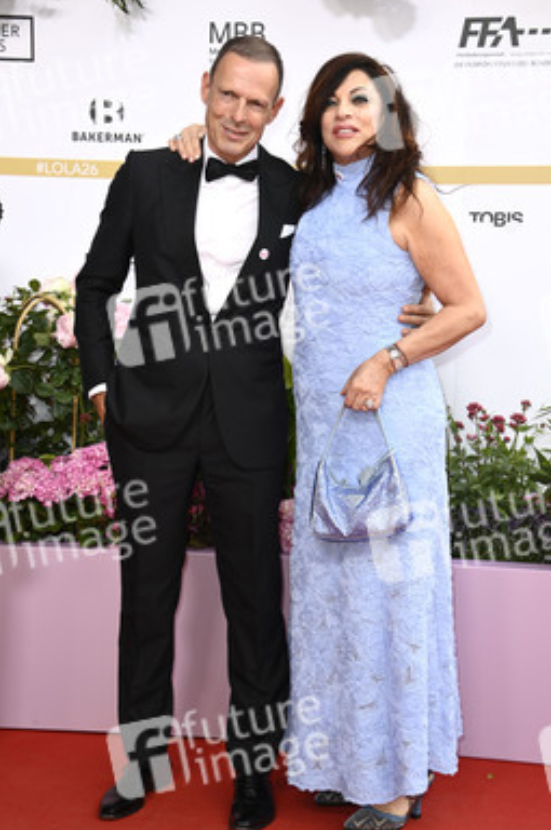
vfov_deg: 27.7
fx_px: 1680
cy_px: 424
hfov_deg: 18.6
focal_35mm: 73
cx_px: 281
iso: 640
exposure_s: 1/250
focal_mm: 70
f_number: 5.6
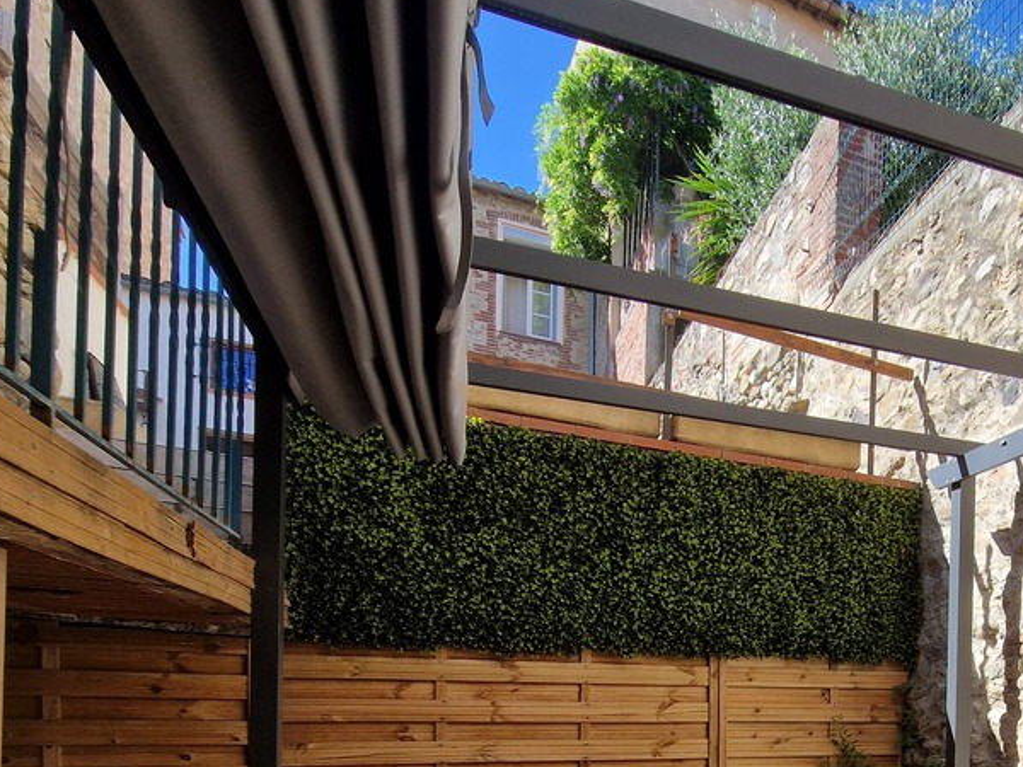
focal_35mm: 26
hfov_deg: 60.2
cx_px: 861
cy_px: 719
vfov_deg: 46.7
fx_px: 768
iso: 50
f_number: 2.2
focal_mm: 2.2
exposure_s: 1/886
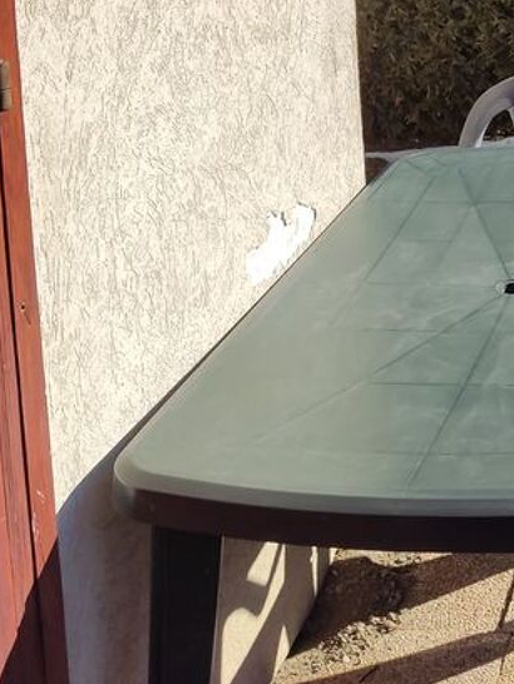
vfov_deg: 28.2
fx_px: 1207
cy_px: -110
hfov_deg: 22.6
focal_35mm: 61
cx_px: 572
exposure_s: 1/1449
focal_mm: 4.71
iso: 50
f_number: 1.79
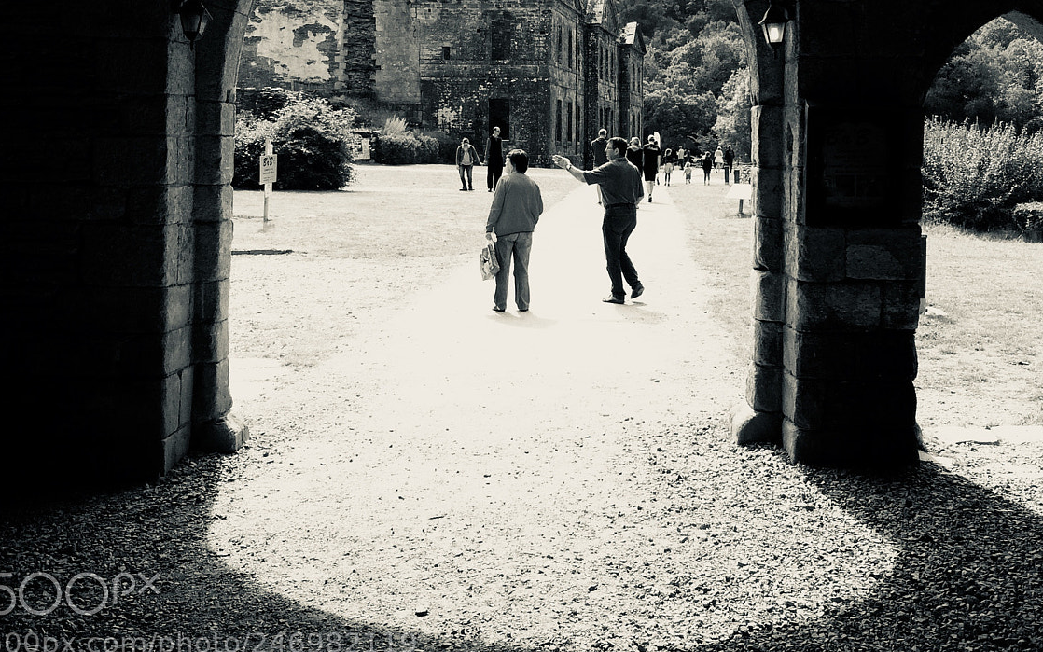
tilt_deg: -1.3
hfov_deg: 44.8
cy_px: 157
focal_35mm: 44
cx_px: 674
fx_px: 1251
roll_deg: +0.4
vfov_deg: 28.7
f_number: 2.2
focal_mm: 4.15
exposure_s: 1/1140
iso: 32
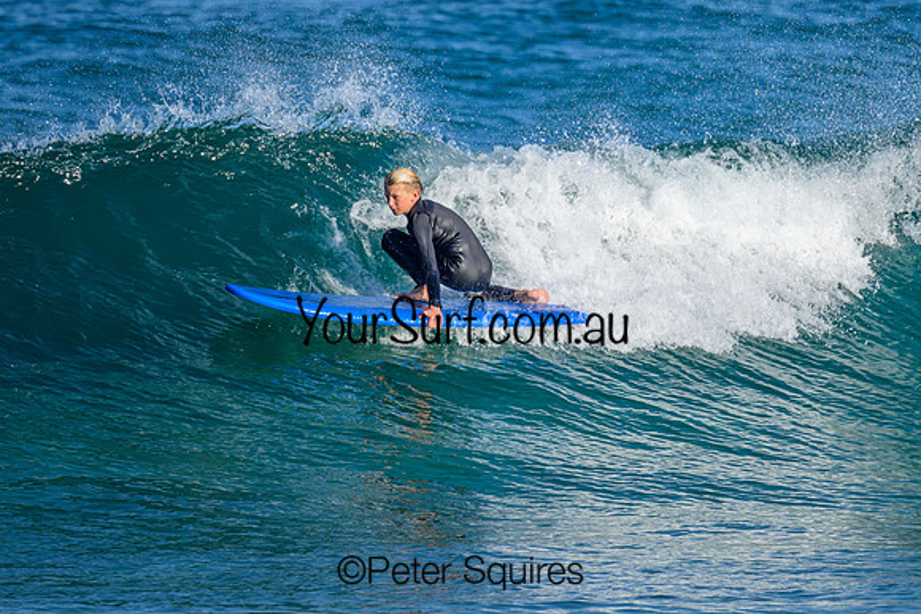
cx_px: 548
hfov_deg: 1.9
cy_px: 300
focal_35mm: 1099
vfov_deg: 1.3
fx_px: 28114
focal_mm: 800
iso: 560
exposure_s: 1/2000
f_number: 8
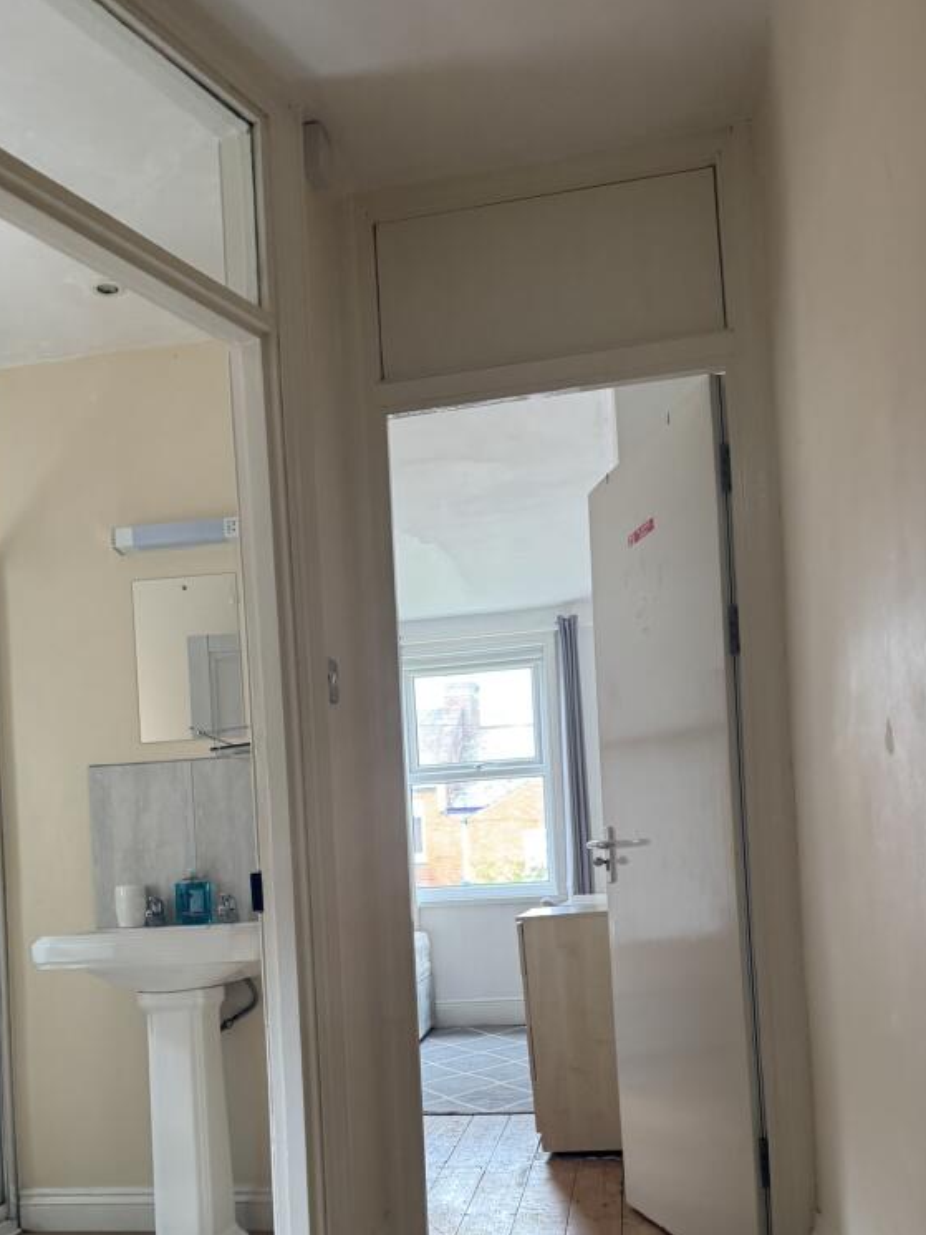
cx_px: 408
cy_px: 842
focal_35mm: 33
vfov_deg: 54.0
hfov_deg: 42.9
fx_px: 1177
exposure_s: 1/121
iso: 160
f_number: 1.78
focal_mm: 6.76
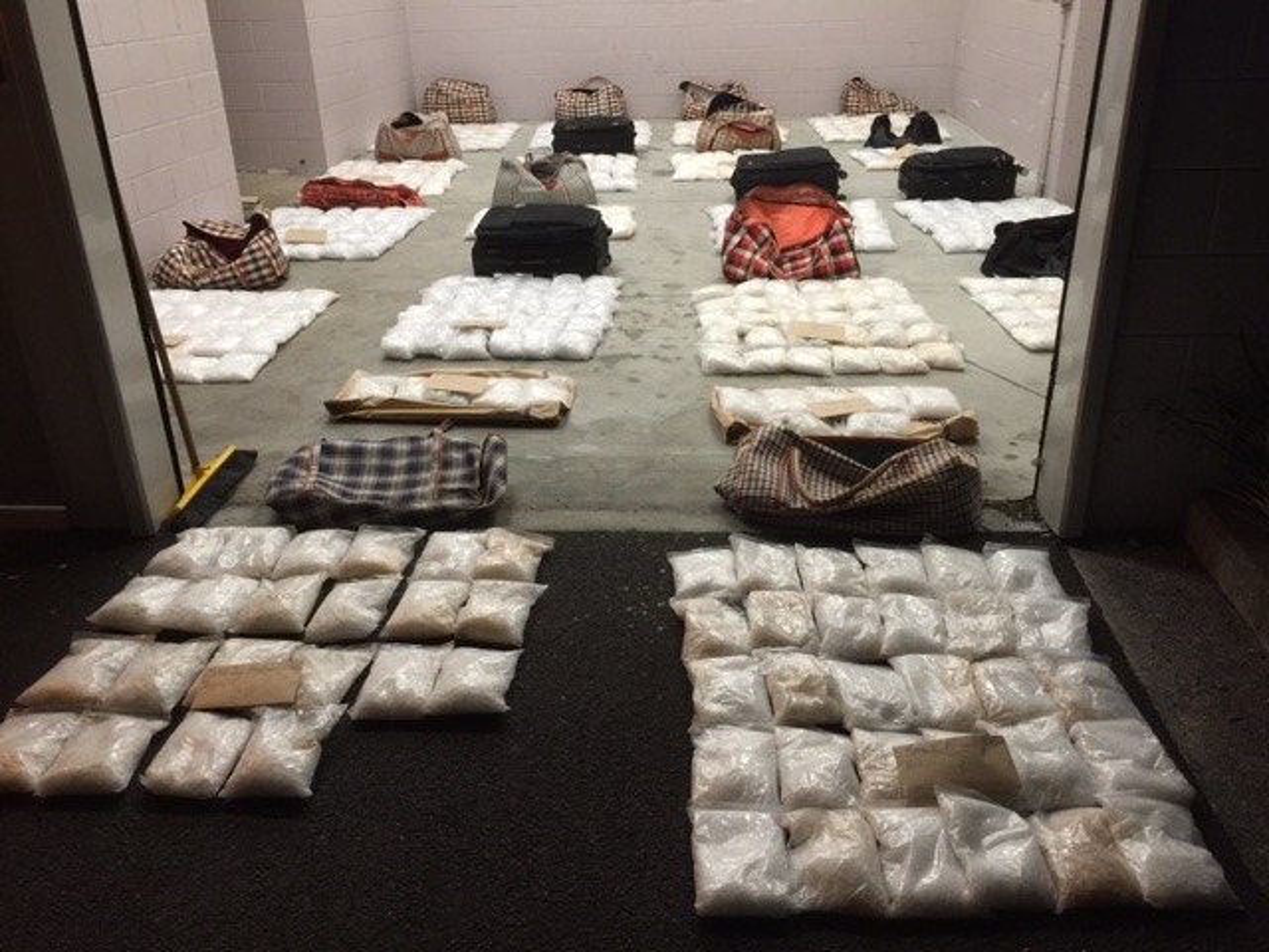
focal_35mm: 29
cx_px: 634
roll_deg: +0.9
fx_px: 1063
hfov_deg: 61.7
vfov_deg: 48.2
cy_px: 476
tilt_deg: -25.7
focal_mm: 4.15
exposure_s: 1/17
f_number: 2.2
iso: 80
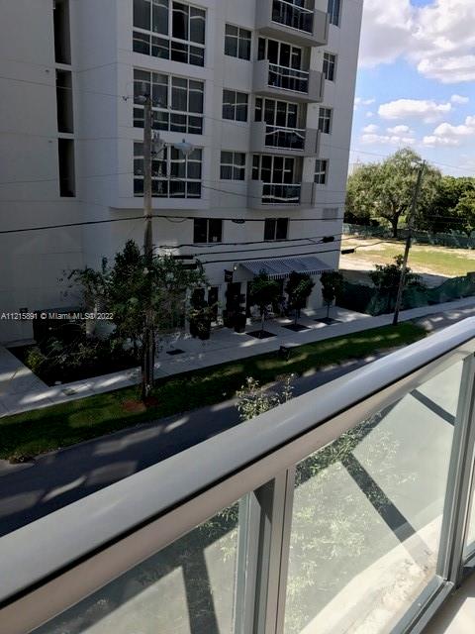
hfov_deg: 49.7
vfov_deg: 63.4
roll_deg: -2.8
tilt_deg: -12.8
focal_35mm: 28
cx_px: 238
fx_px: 512
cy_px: 317
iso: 20
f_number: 1.8
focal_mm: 3.99
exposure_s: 1/1018
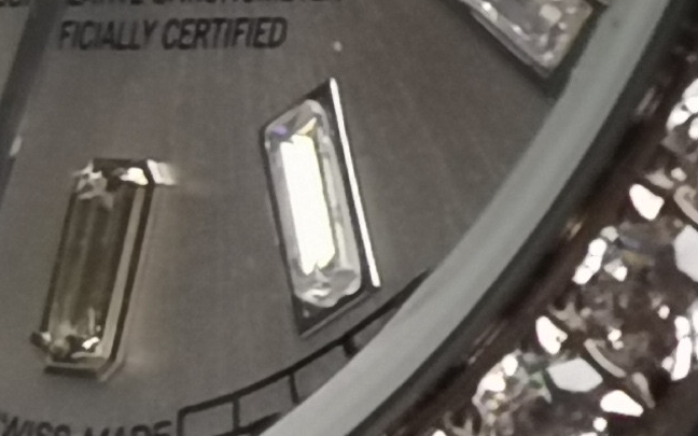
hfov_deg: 10.6
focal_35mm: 196
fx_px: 3728
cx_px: 695
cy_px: -93
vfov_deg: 6.7
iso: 80
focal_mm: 2.26
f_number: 2.2
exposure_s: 1/100
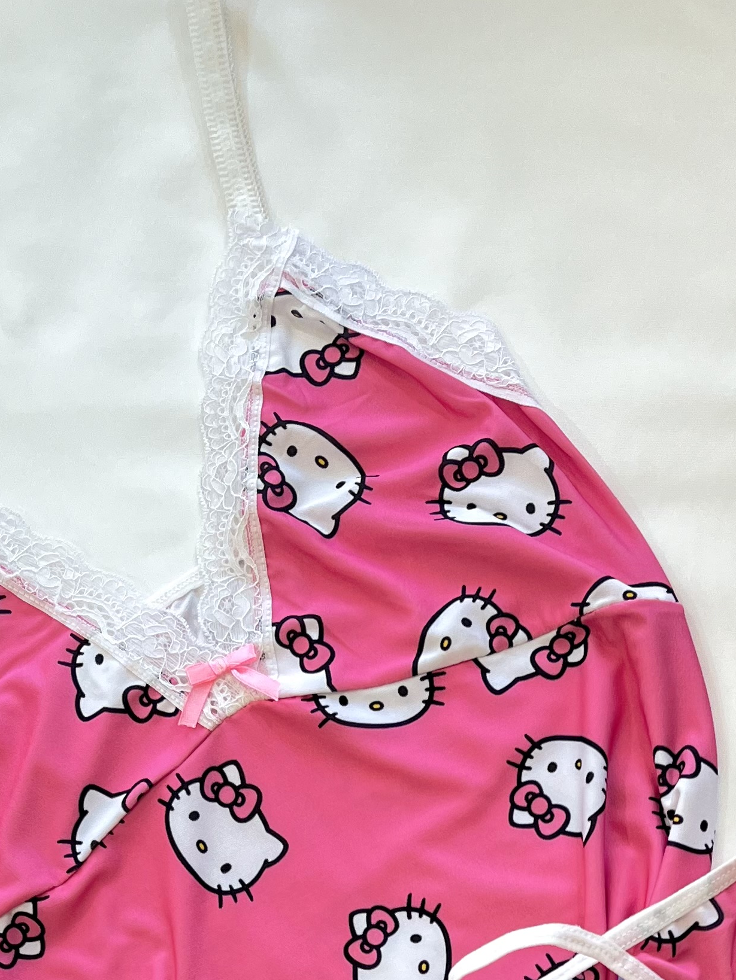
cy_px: 1137
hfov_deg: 22.7
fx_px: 1814
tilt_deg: -84.6
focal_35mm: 64
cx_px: 539
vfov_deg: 27.2
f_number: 1.6
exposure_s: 1/100
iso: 80
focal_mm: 5.1
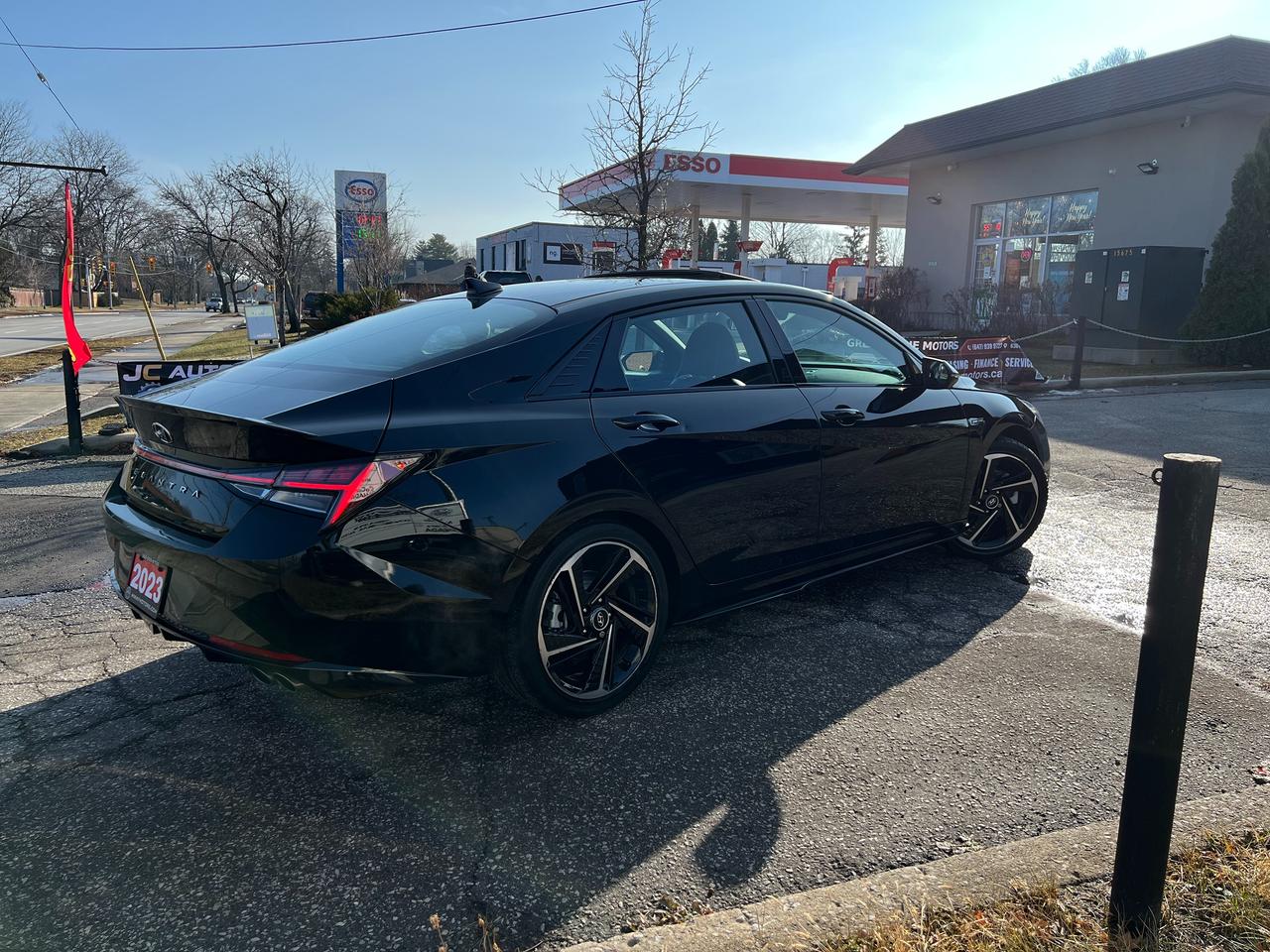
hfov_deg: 67.3
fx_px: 954
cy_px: 476
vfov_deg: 53.1
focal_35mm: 26
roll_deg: -0.8
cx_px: 635
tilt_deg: -9.5
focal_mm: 5.7
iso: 50
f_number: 1.5
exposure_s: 1/2123
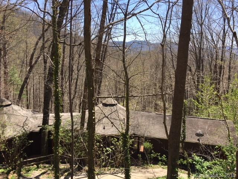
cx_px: 119
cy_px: 90
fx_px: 199
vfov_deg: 48.2
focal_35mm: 29
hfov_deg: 61.7
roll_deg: -2.5
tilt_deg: -10.3
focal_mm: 4.15
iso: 25
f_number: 2.2
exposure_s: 1/801
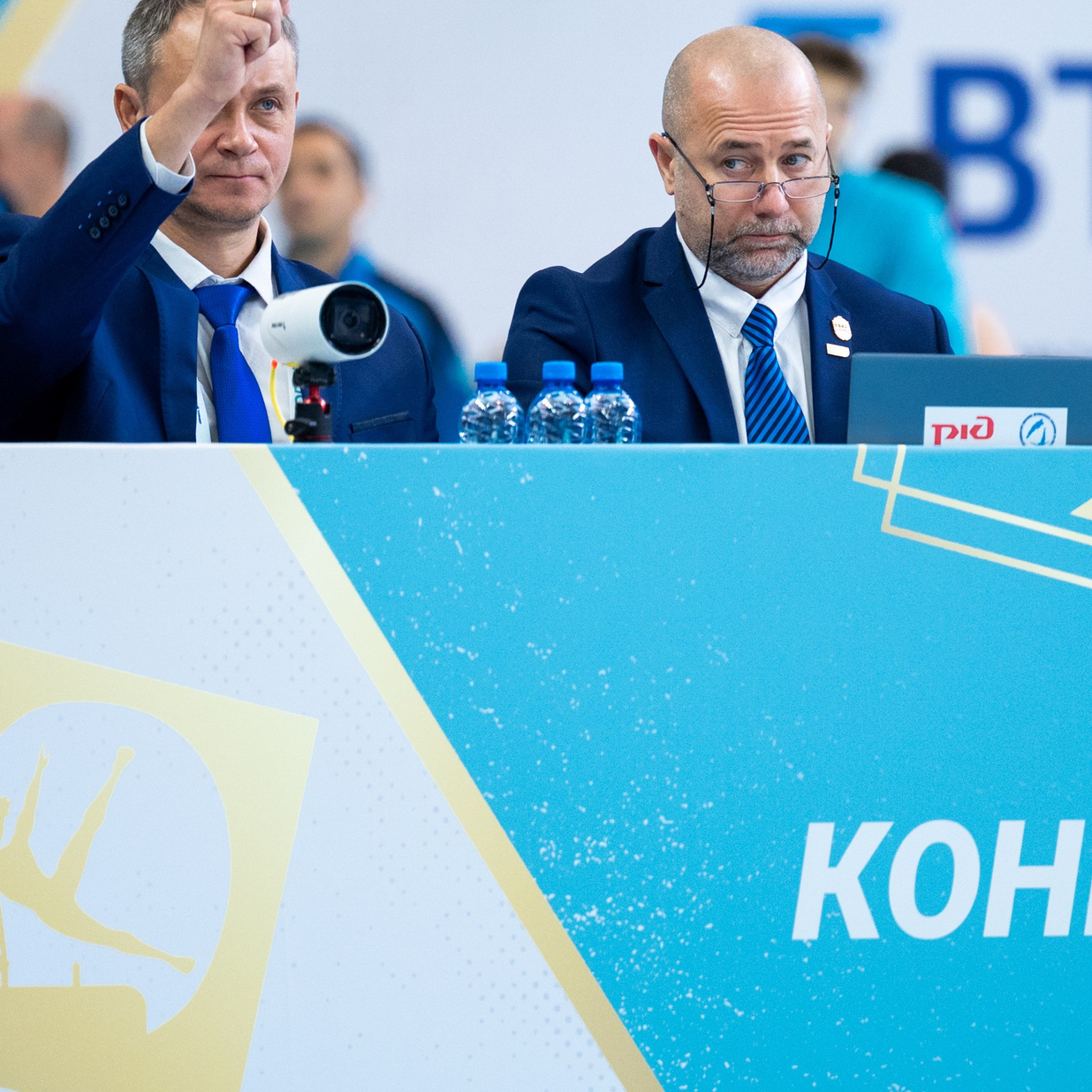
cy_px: 307
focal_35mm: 462
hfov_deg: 3.8
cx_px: 627
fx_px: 16489
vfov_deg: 3.8
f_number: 2.8
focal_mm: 200
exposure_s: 1/1000
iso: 2000
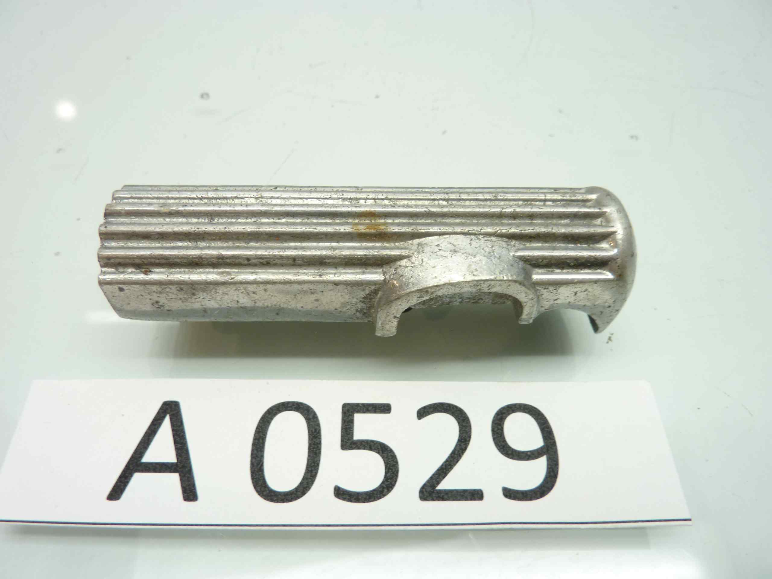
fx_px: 558
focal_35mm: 25
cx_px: 386
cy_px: 290
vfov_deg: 54.9
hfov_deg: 69.4
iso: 80
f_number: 3.3
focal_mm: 4.1
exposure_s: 1/15
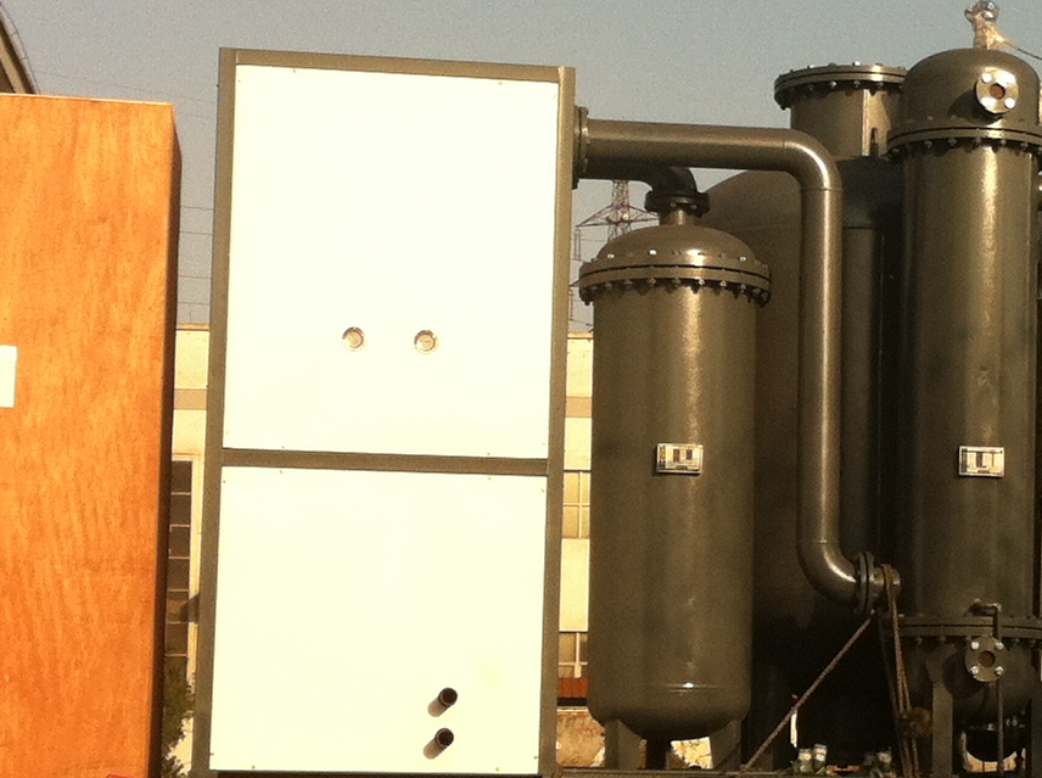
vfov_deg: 13.9
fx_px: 3185
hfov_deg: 18.3
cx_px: 885
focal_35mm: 106
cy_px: 471
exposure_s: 1/1160
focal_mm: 3.85
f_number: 2.8
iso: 80
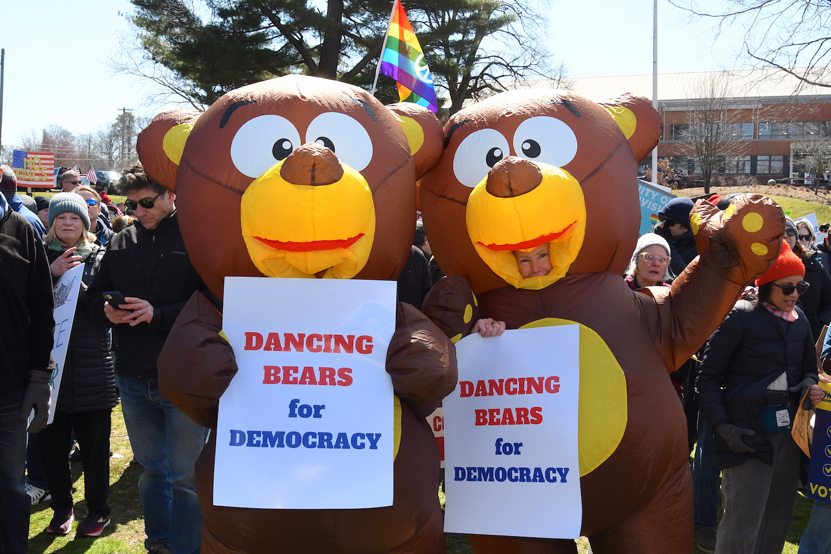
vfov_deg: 36.9
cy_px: 277
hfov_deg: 53.1
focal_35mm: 36
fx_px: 831
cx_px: 416
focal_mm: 24
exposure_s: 1/250
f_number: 8
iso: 500
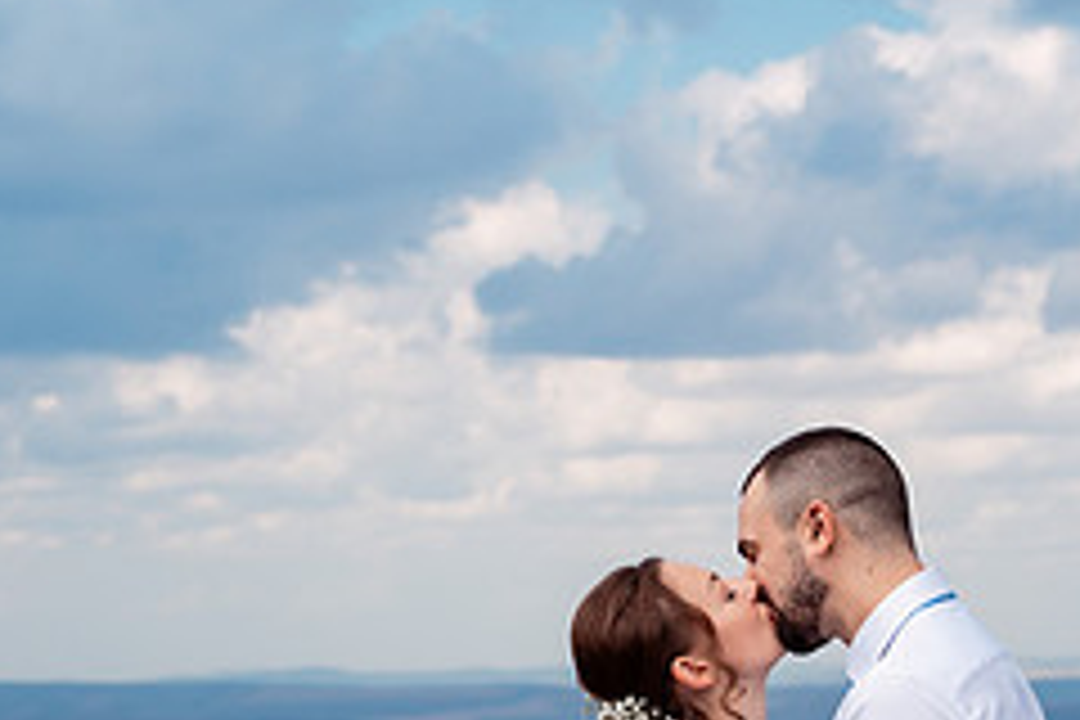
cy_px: 806
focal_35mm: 142
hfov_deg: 14.4
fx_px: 4260
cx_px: 349
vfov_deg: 9.6
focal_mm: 57
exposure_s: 1/640
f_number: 4.5
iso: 250
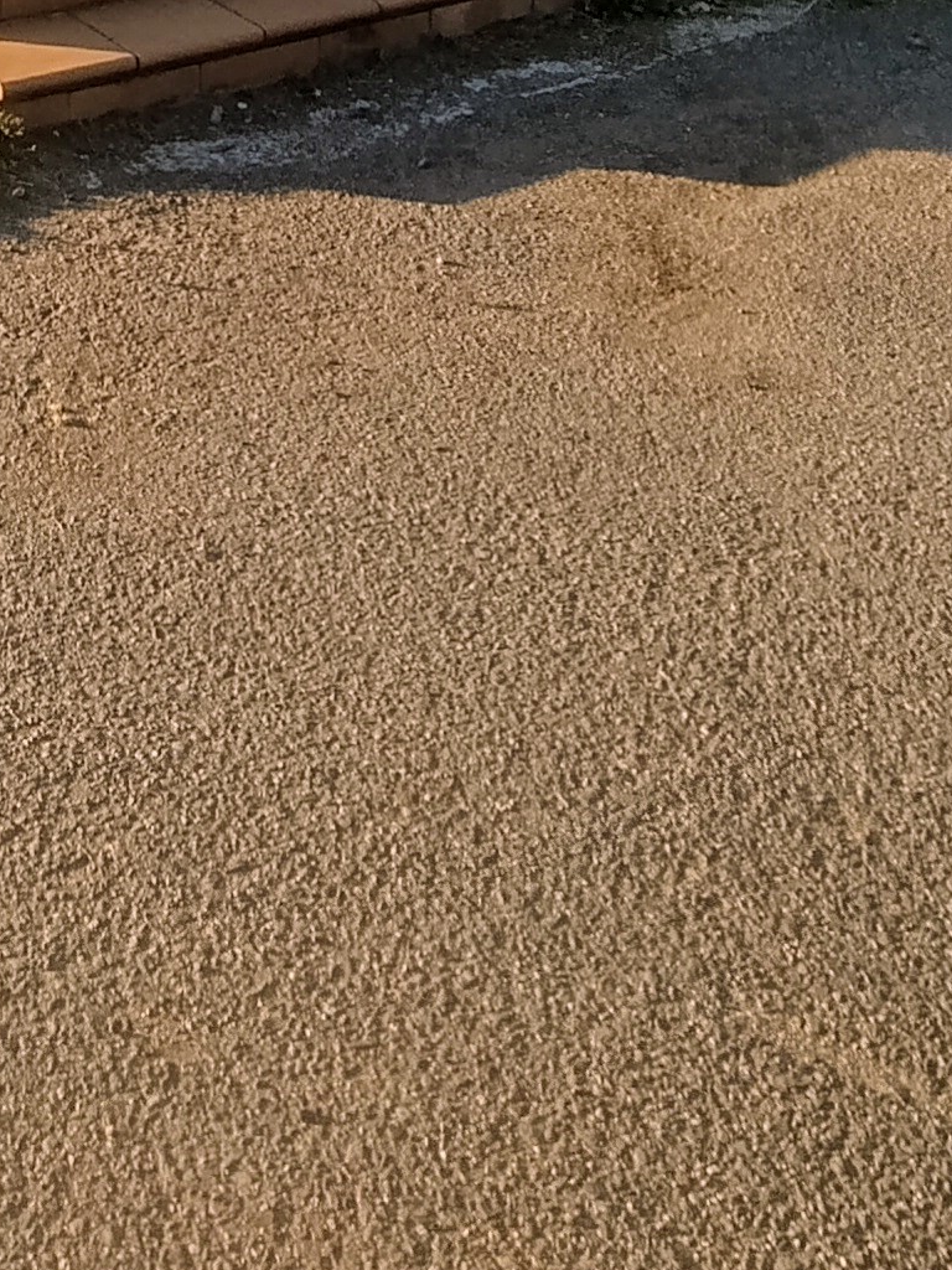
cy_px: -578
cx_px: 46
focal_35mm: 51
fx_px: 1870
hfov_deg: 27.3
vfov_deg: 27.5
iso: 50
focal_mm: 1.65
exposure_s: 1/279
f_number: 2.2
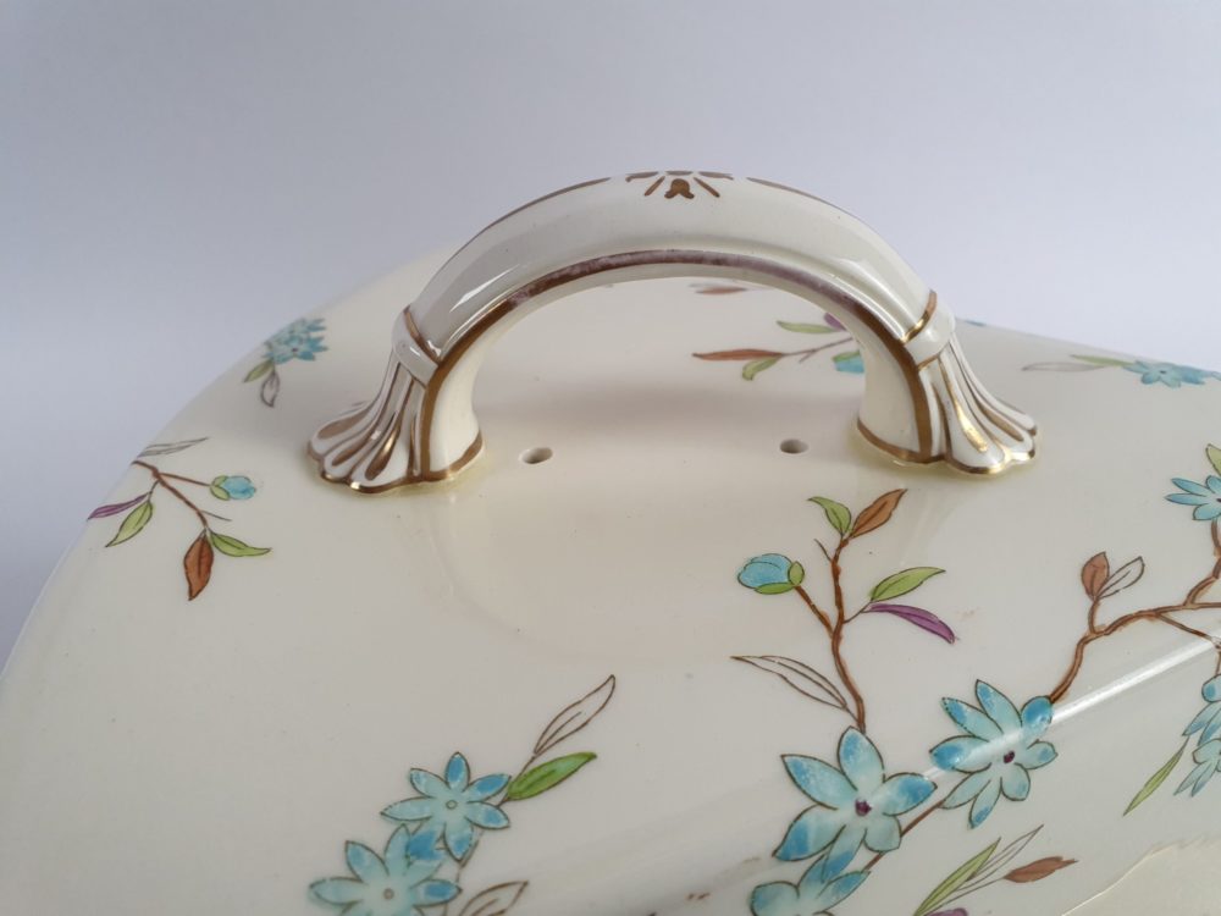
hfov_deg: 67.3
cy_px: 458
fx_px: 917
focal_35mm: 26
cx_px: 610
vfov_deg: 53.1
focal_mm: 4.32
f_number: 2.4
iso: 160
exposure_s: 1/100
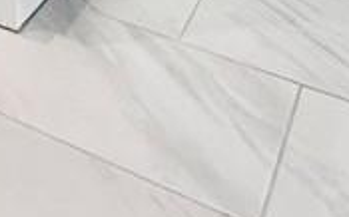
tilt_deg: +1.9
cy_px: -522
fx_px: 827
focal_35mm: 87
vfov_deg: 9.5
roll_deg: +0.9
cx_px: -26
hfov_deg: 22.6
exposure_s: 1/120
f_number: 2.2
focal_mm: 2.22
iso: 125
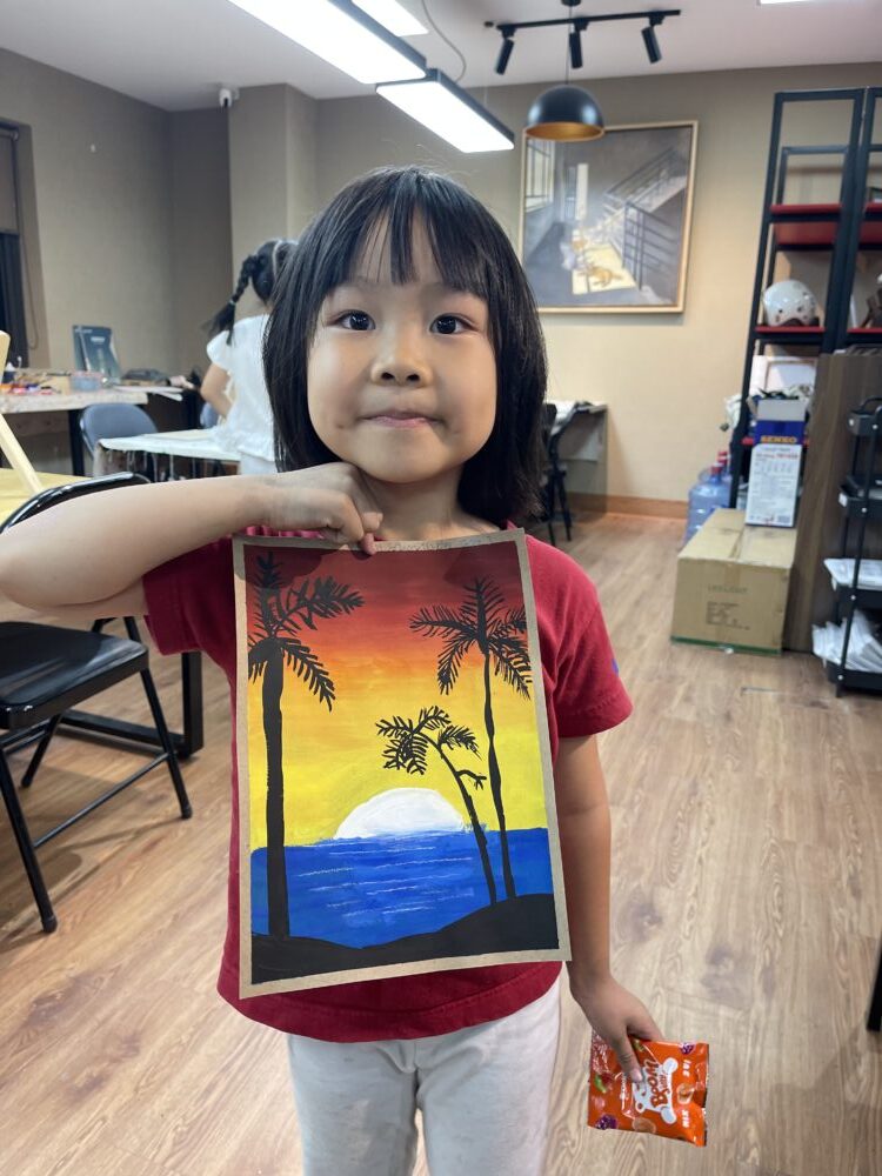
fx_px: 849
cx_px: 441
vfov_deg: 69.4
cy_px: 588
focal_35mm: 25
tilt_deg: -15.1
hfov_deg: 54.9
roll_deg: -2.1
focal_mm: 5.1
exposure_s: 1/121
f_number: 1.6
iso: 125
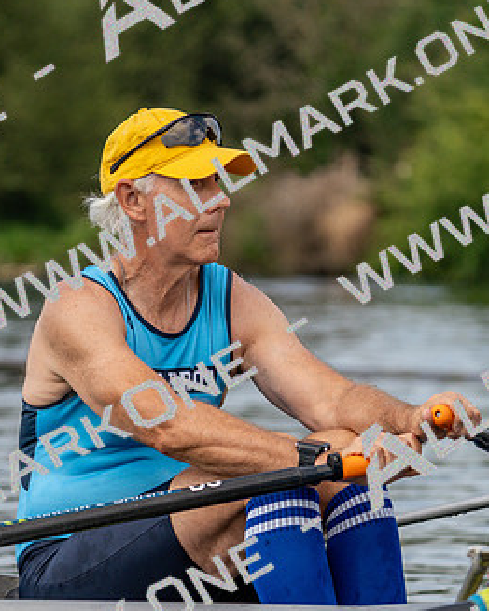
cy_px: 335
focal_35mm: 333
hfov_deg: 4.7
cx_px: 202
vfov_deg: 5.8
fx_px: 6019
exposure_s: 1/1600
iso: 400
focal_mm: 200
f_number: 5.6
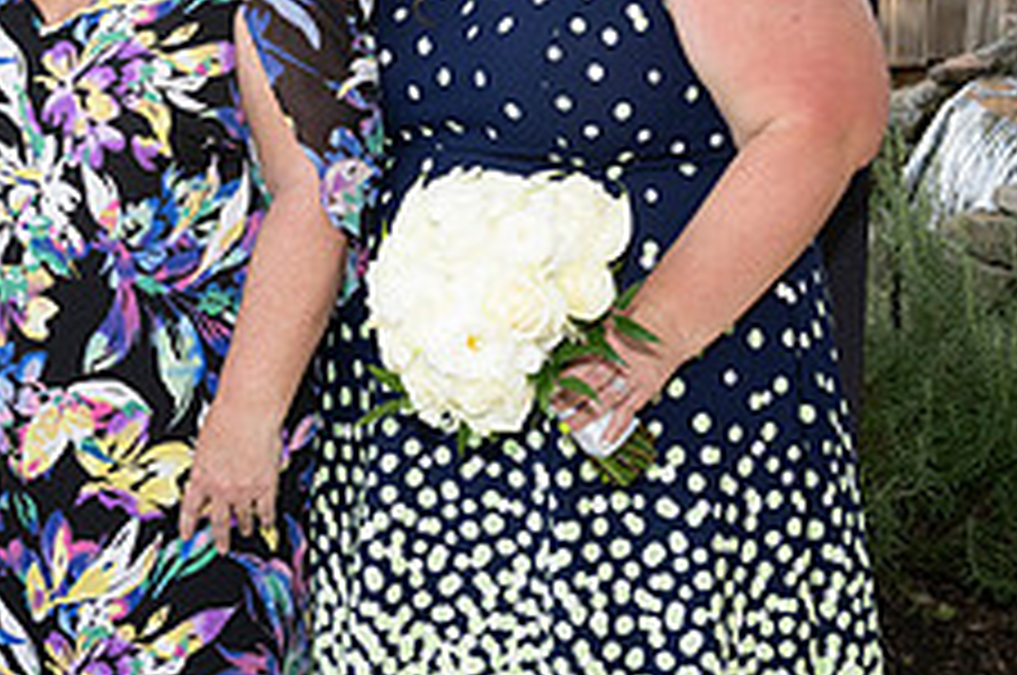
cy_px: 47
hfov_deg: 24.2
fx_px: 2285
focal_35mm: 81
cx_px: 58
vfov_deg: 16.5
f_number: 6.3
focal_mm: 31.5
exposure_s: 1/160
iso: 400
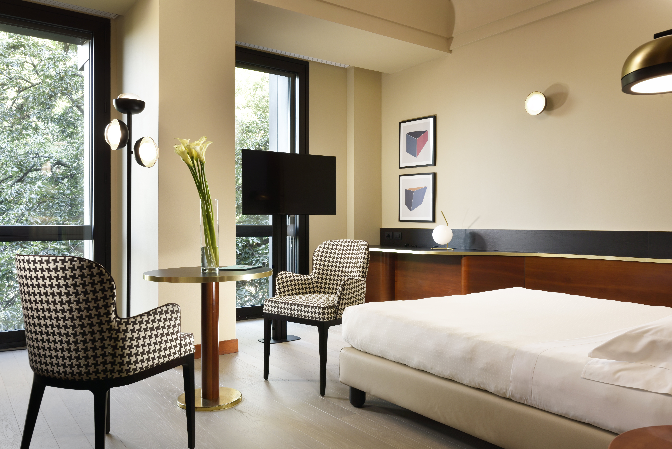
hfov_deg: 63.6
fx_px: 541
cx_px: 336
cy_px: 224
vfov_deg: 45.0
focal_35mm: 29
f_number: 11
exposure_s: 1/200
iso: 200
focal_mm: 29
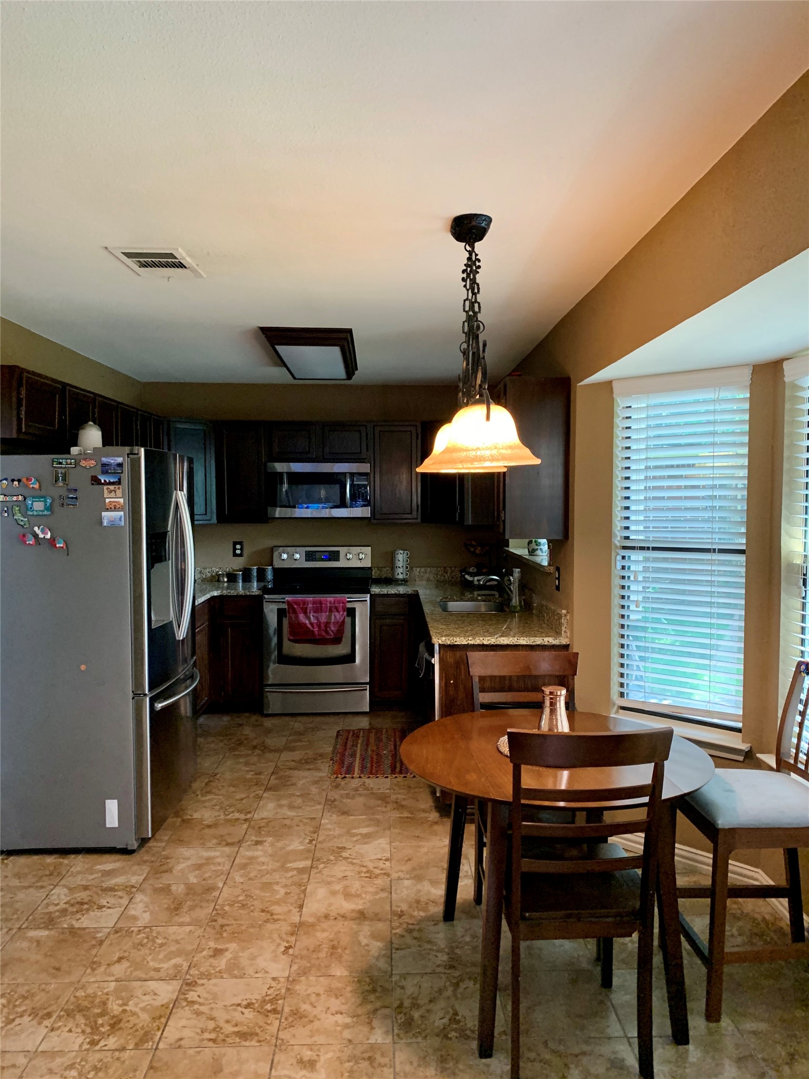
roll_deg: +0.1
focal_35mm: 26
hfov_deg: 53.1
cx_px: 404
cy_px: 540
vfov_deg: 67.3
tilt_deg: -2.6
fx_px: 810
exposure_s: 1/60
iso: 400
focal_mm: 4.25
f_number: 1.8
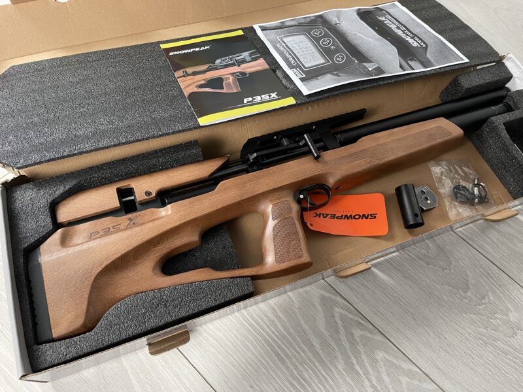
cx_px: 262
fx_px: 378
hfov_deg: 69.4
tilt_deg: -63.5
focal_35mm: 25
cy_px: 196
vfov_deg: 54.9
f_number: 1.6
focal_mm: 5.1
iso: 400
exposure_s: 1/60
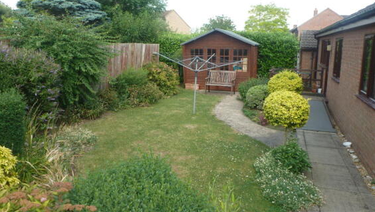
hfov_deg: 69.8
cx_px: 183
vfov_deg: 42.8
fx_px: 269
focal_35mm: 27
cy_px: 85
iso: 100
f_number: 4
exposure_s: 1/160
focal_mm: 4.3
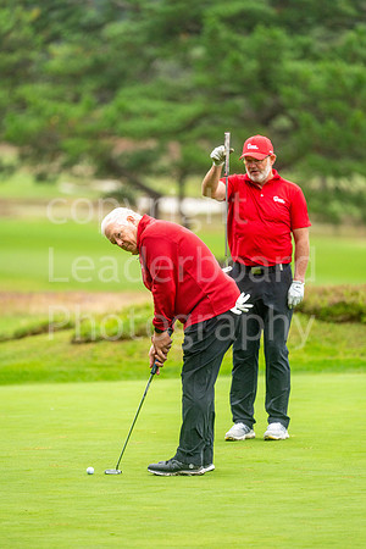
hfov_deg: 4.6
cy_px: 274
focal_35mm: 300
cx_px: 183
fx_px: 4575
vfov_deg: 6.9
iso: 800
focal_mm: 300
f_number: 4
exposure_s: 1/1000
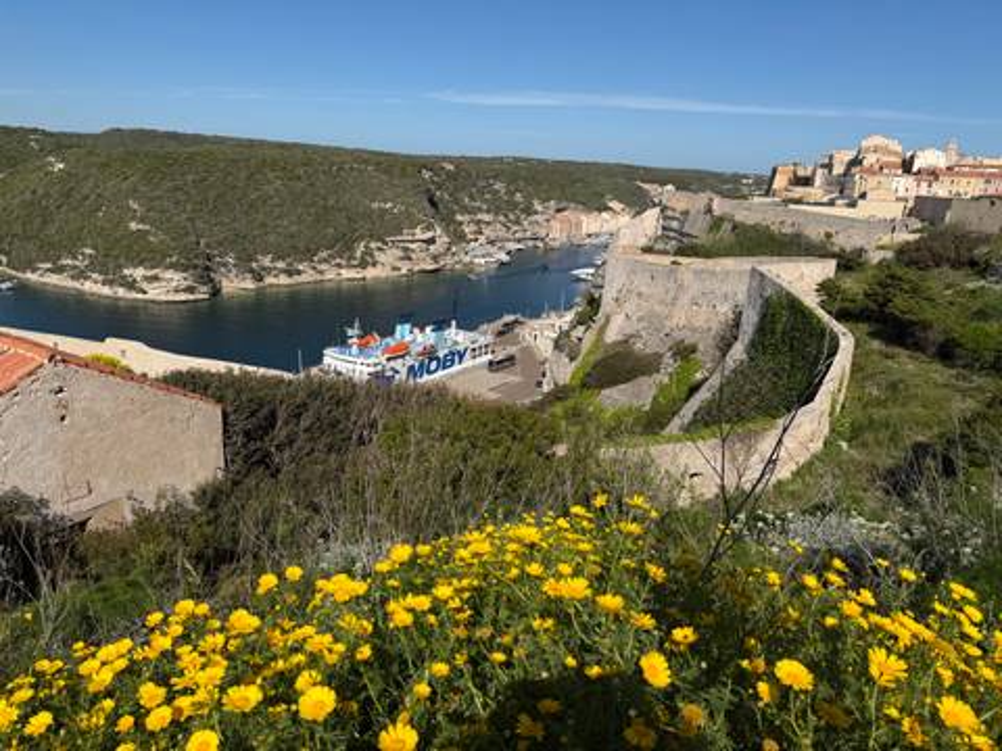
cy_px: 376
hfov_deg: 71.6
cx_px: 501
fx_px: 695
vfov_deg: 56.8
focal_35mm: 24
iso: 80
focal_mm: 6.76
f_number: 1.78
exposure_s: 1/6711
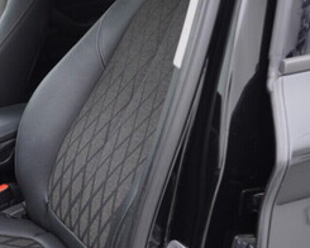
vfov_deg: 20.0
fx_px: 697
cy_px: 183
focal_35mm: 76
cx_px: -30
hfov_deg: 23.5
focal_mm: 24
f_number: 2.8
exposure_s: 1/40
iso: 160
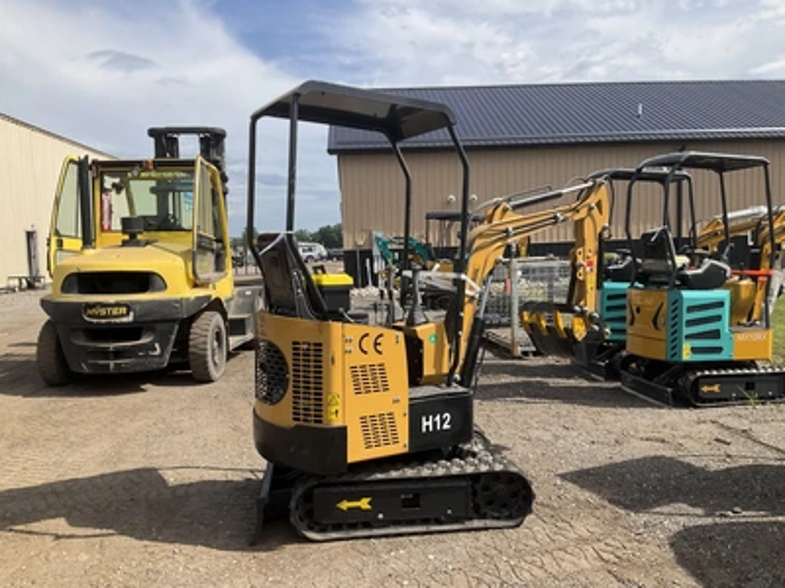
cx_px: 392
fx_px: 658
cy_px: 294
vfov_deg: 48.2
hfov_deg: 61.7
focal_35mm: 29
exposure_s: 1/1848
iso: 25
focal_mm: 3
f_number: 1.8
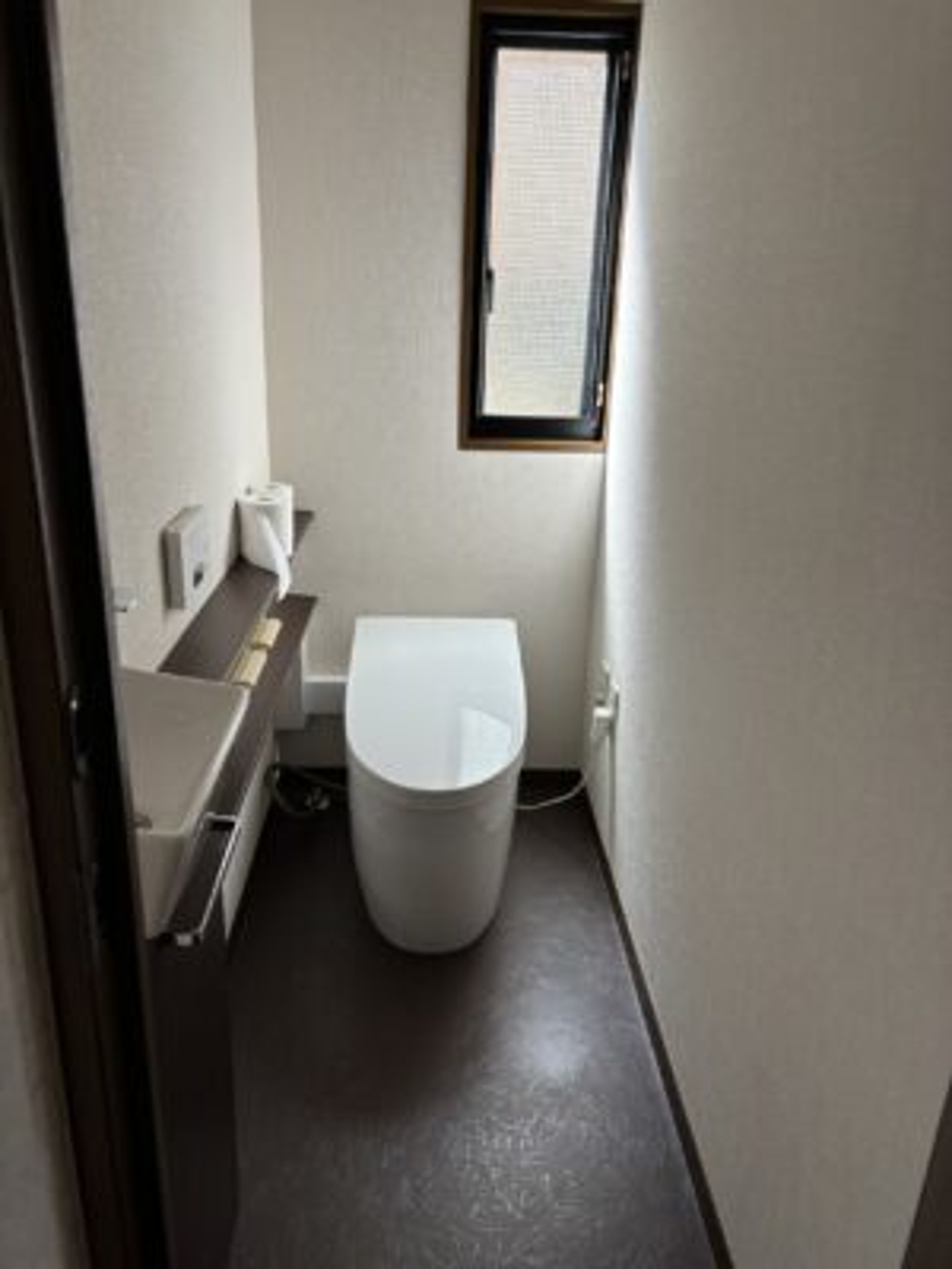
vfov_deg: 67.3
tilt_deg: -19.1
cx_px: 476
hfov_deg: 53.1
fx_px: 953
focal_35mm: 26
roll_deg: -1.7
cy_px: 634
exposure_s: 1/84
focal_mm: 5.96
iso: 125
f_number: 1.6
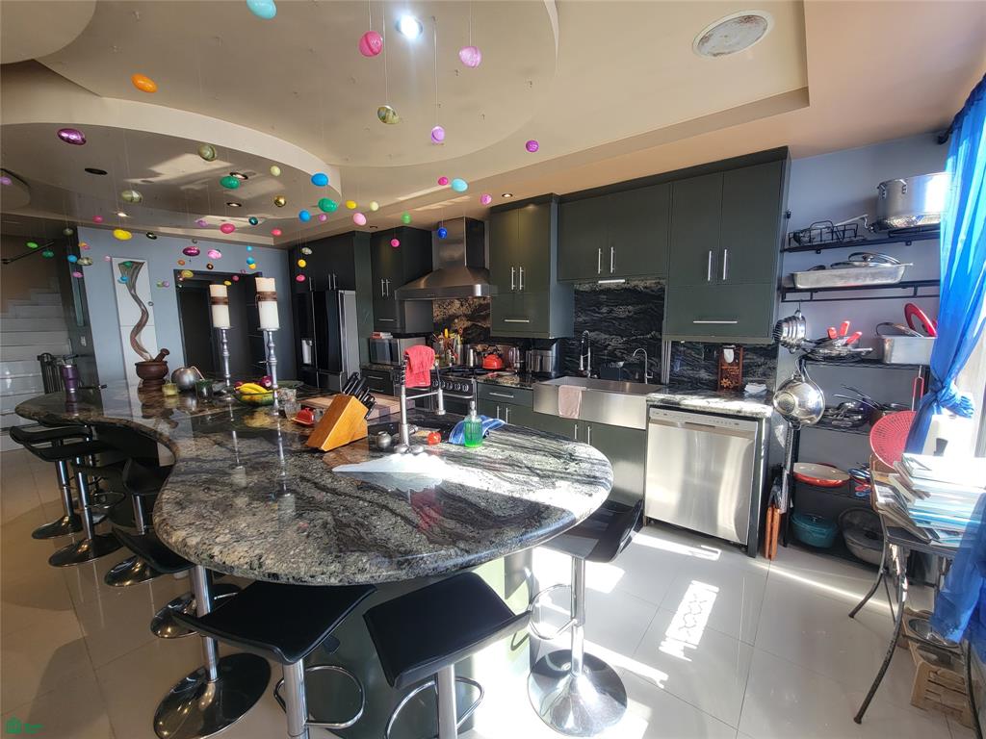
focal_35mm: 13
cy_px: 370
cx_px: 493
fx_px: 370
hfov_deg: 106.2
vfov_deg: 89.9
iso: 64
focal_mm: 2.2
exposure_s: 1/60
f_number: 2.2
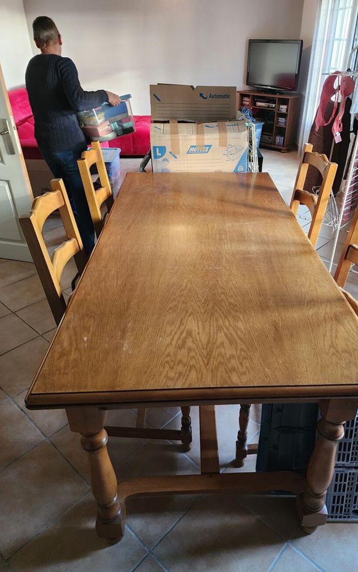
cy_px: 286
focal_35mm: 25
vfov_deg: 72.5
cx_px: 209
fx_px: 390
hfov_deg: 49.1
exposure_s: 1/60
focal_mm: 6.4
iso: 640
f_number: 1.8
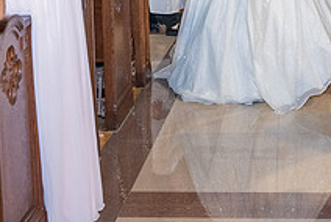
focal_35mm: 82
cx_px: 262
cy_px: -43
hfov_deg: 24.4
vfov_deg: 16.1
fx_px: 755
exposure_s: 1/200
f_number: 3.5
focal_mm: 30
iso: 2000
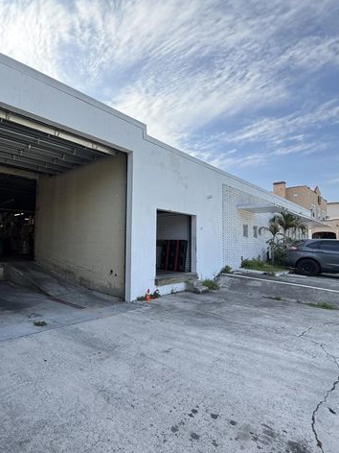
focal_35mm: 19
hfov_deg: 65.6
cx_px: 97
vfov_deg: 84.7
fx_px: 248
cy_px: 226
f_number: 2.2
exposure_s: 1/475
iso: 50
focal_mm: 2.22
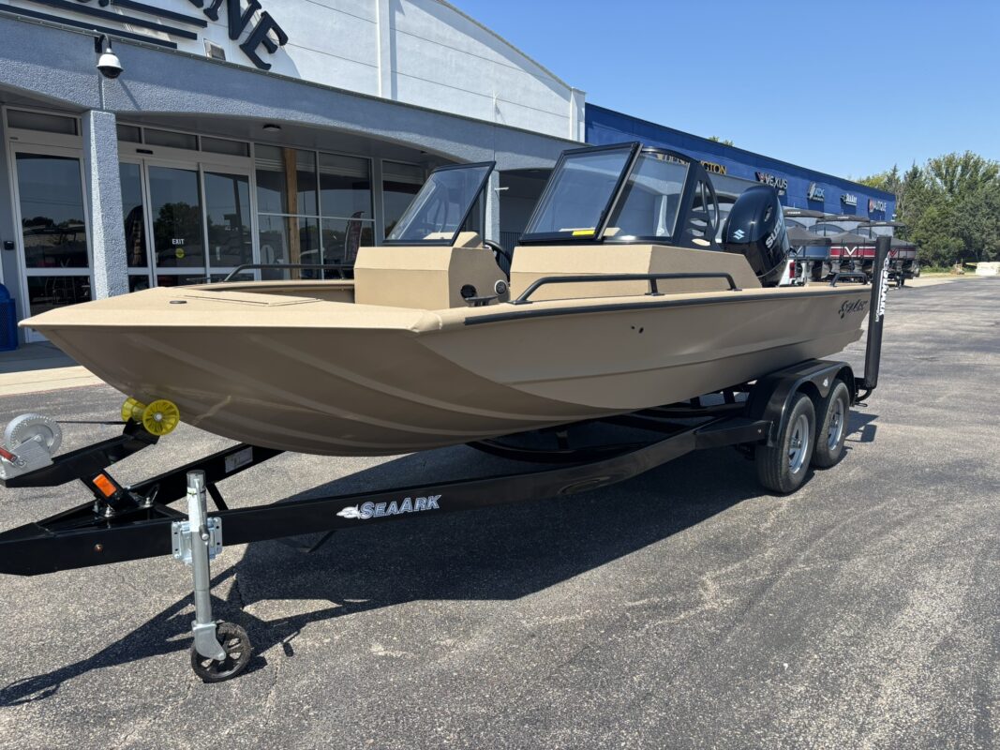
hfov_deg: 67.3
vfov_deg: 53.1
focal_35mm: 26
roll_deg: +0.1
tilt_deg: -10.6
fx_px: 751
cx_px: 500
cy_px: 375
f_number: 1.6
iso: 50
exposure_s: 1/1695
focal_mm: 5.96
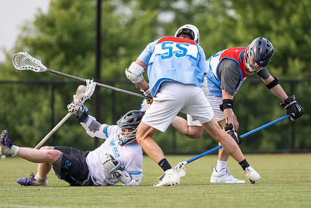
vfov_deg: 2.0
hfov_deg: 3.1
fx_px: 5808
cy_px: 107
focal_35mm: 672
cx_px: 160
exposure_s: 1/1000
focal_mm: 500
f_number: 5.6
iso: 2800
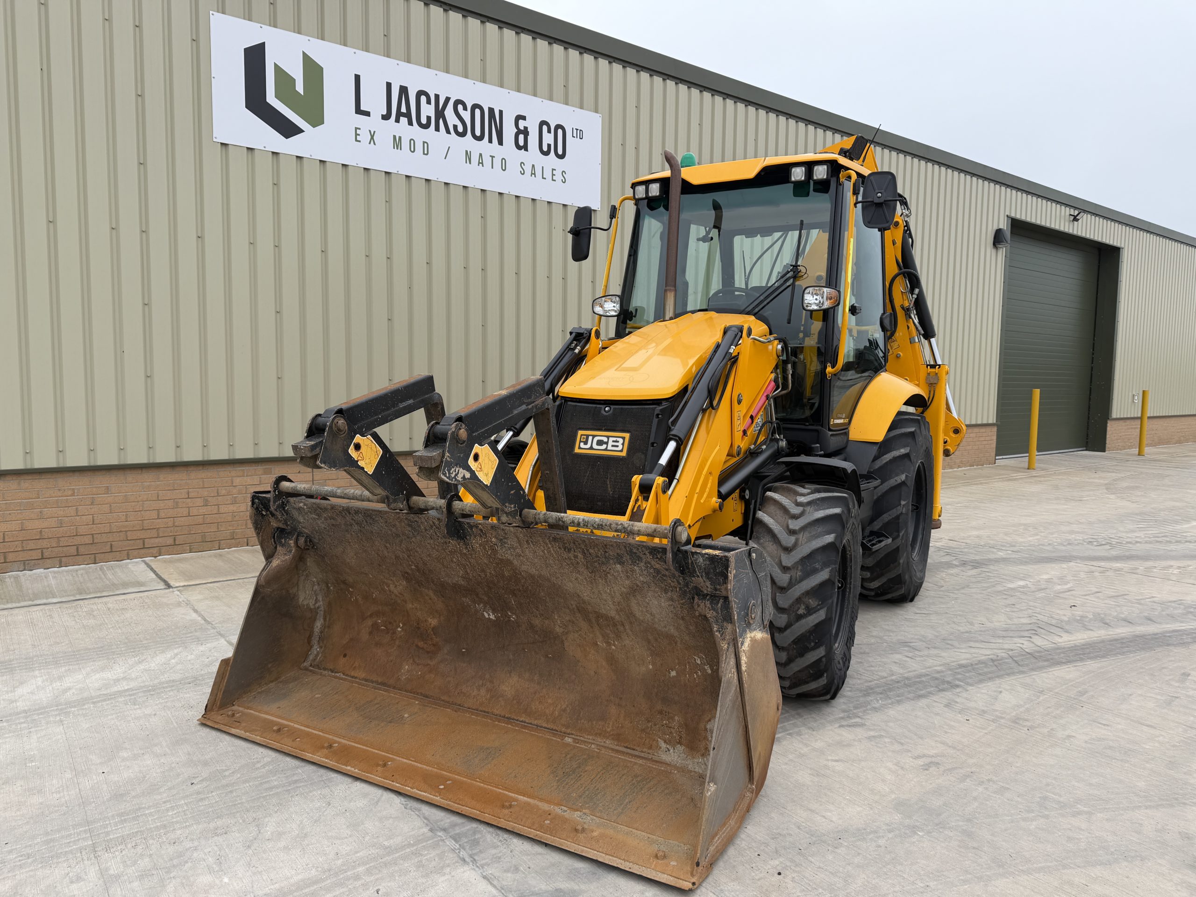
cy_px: 448
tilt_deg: -4.4
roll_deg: -0.3
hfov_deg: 71.6
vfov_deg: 56.8
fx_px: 829
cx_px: 598
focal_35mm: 24
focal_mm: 6.76
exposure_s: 1/1018
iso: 80
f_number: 1.78
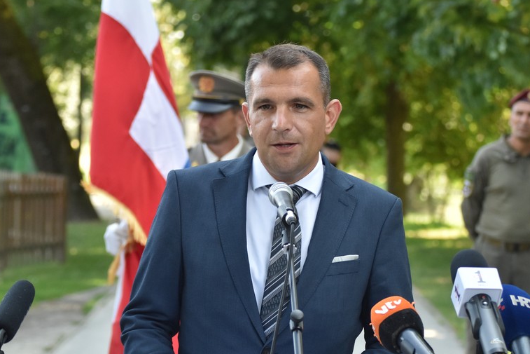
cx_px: 315
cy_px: 212
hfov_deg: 14.4
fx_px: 2091
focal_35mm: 142
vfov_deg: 9.7
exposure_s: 1/640
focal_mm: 70
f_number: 4
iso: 800
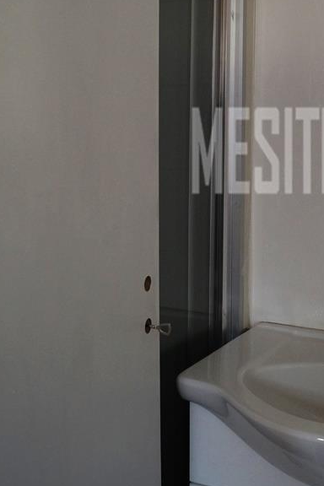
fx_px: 648
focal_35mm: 48
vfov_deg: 40.5
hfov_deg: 27.4
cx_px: 266
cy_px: 152
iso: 640
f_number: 4
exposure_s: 1/160
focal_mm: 18
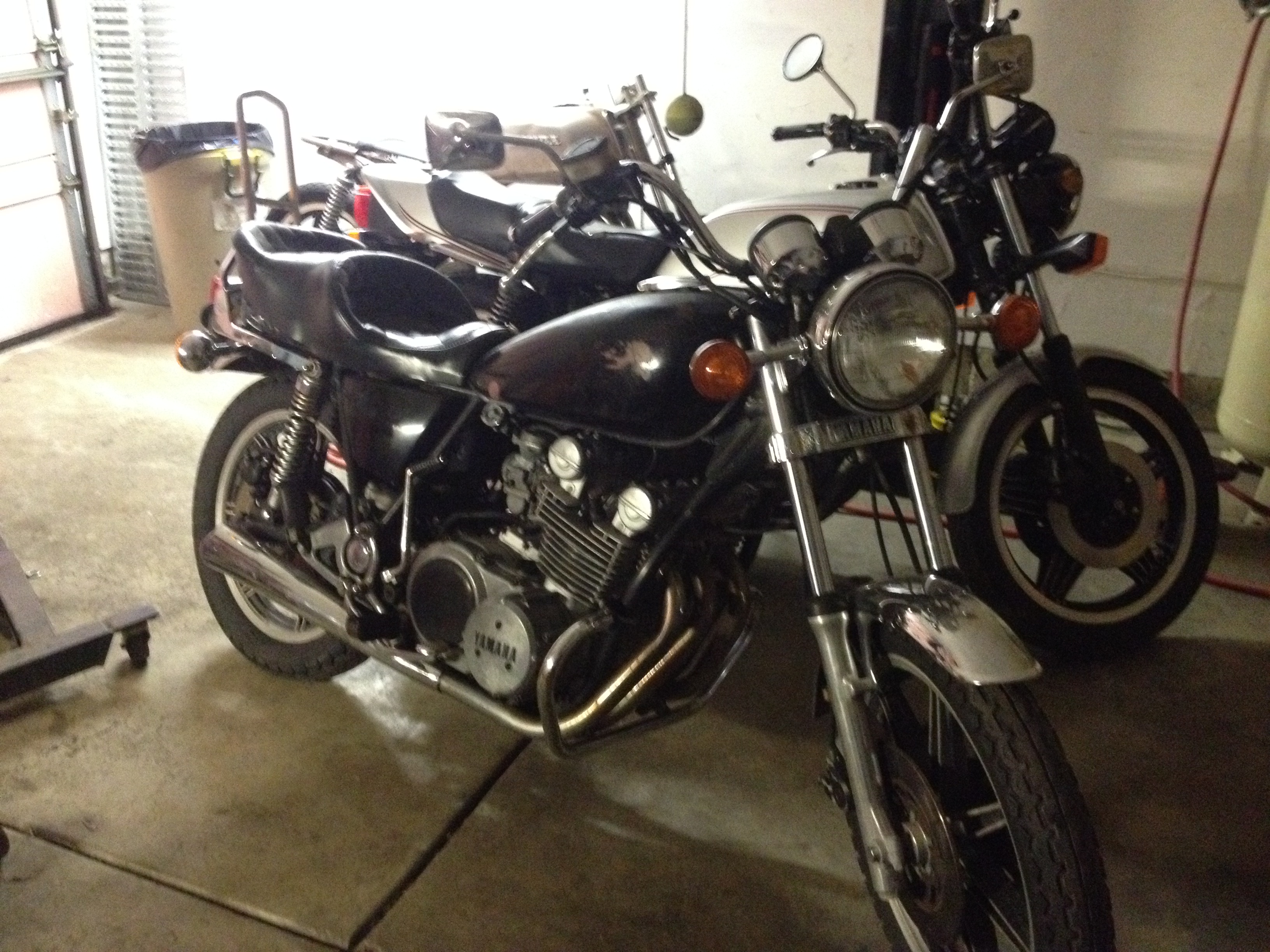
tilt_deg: -25.1
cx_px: 635
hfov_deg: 52.6
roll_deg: -1.0
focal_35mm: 35
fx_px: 1284
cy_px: 476
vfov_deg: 40.7
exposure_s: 1/15
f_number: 2.4
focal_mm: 4.28
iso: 800
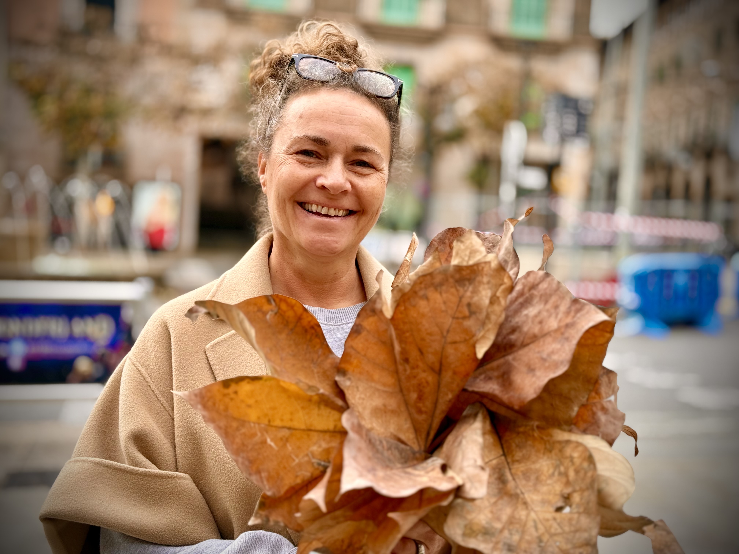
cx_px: 370
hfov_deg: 39.7
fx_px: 1025
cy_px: 277
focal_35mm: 48
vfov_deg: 30.3
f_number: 1.78
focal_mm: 6.76
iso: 80
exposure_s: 1/625
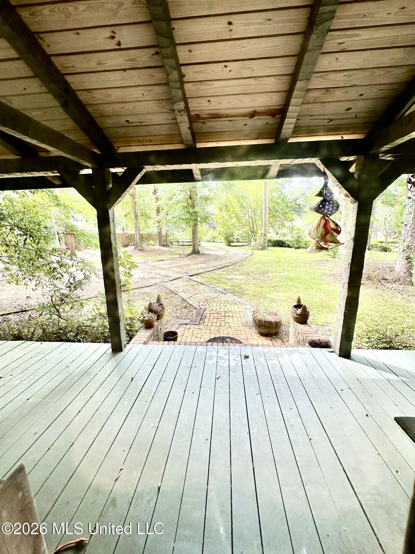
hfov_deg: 85.7
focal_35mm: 14
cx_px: 208
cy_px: 277
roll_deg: +1.9
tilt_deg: -12.3
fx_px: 224
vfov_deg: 102.1
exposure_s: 1/226
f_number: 2.2
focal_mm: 2.22
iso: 40
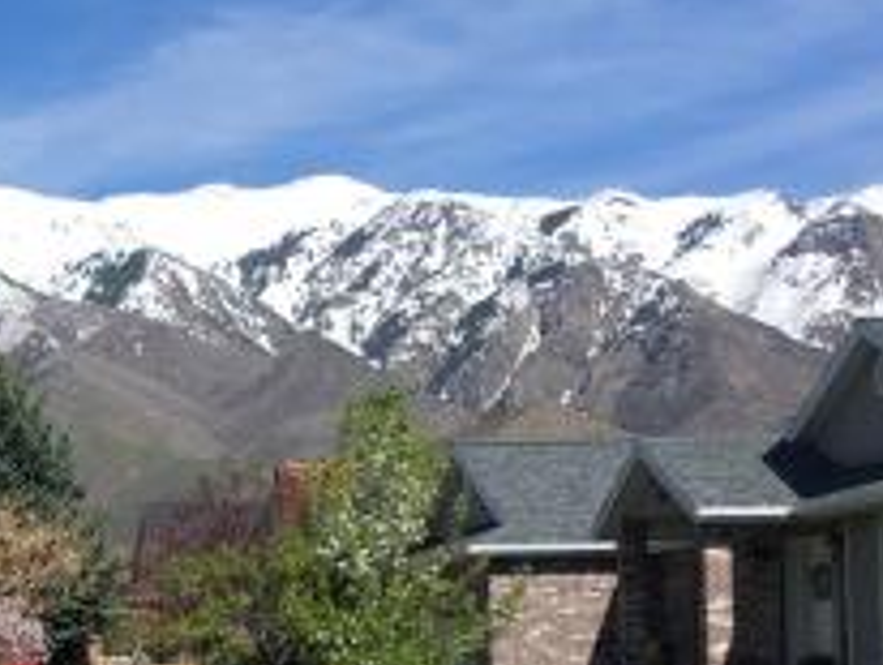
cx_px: -231
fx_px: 2298
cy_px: 596
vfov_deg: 16.2
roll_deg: +3.1
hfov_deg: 20.1
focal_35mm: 90
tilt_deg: +1.9
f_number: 2.2
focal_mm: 4.15
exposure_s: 1/1789
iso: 25
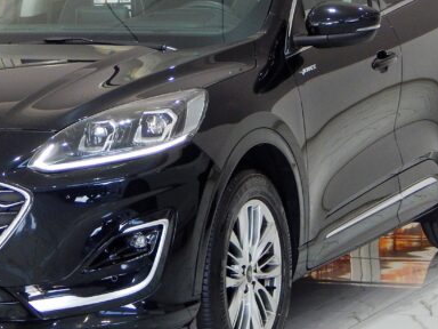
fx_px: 2353
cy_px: 101
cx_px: 102
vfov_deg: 8.0
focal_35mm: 186
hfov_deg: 10.6
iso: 280
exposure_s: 1/30
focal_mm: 16.6
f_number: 4.4
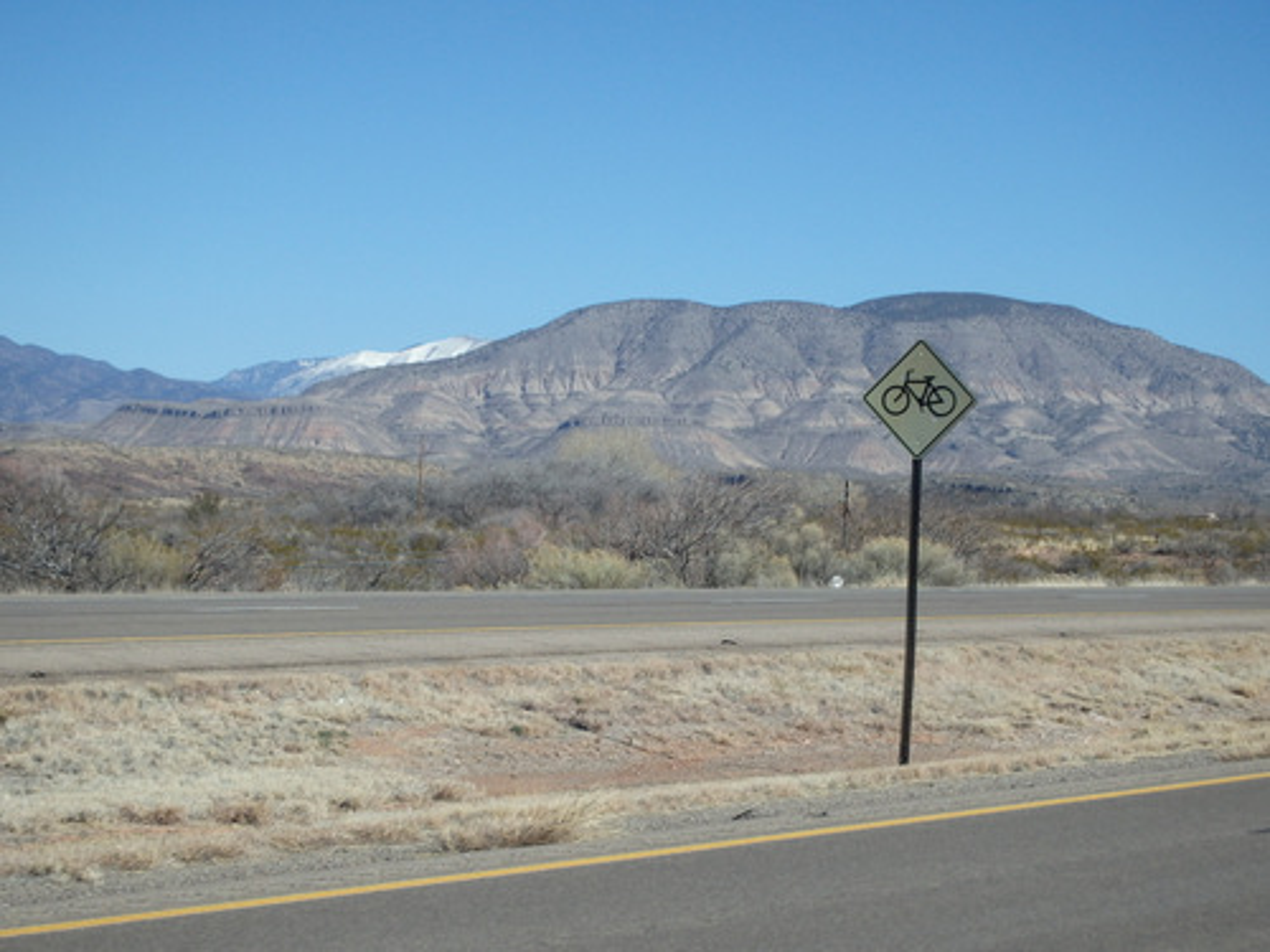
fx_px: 3779
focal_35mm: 103
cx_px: 635
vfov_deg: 14.4
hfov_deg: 19.1
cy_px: 476
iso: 160
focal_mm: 18.5
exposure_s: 1/125
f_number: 14
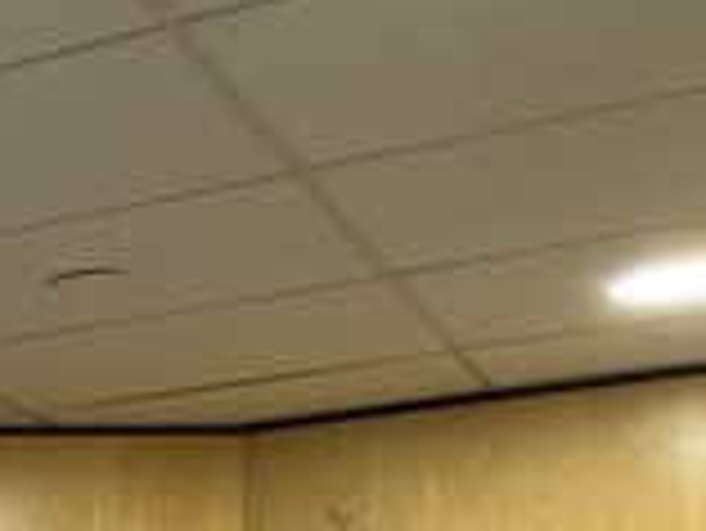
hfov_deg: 12.3
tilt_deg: +0.4
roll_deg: +0.5
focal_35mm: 107
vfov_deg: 12.9
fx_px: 2184
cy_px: 864
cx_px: -1201
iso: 160
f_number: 2.2
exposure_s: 1/50
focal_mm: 2.22
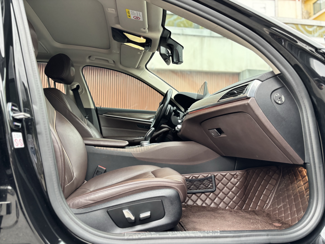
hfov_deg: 67.3
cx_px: 162
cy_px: 122
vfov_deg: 53.1
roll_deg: -0.5
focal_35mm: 26
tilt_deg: +3.9
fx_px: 244
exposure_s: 1/60
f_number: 1.6
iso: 250
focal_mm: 5.96
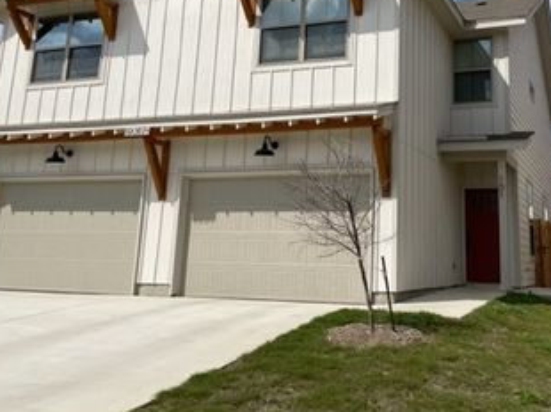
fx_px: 668
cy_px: 107
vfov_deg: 33.7
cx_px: 368
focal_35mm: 42
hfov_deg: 44.2
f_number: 1.6
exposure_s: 1/7299
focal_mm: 4.2
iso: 32
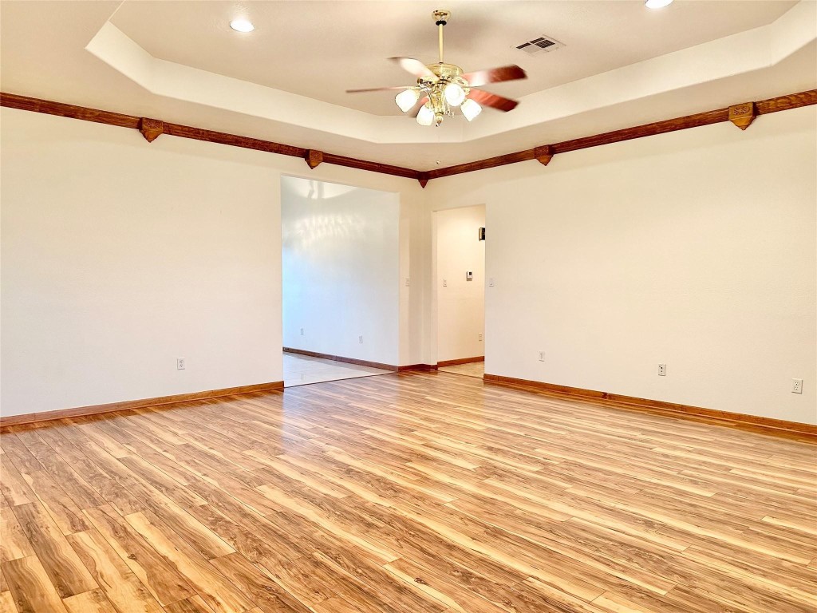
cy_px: 306
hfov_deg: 71.6
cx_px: 408
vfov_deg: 56.8
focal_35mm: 24
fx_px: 566
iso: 250
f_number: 1.78
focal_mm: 6.86
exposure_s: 1/60
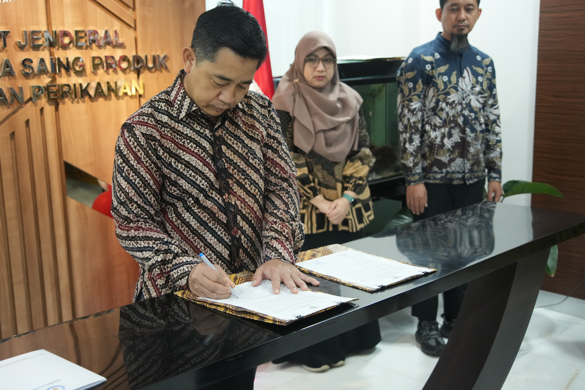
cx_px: 292
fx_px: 715
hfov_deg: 44.5
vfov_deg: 30.5
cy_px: 195
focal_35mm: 44
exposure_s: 1/109
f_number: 4.5
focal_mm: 44
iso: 4000
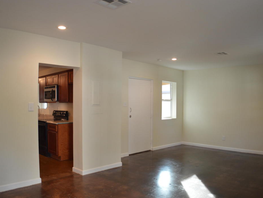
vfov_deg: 39.6
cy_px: 108
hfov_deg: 51.3
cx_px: 136
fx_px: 274
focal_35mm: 36
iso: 400
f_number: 3.8
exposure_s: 1/50
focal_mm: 20
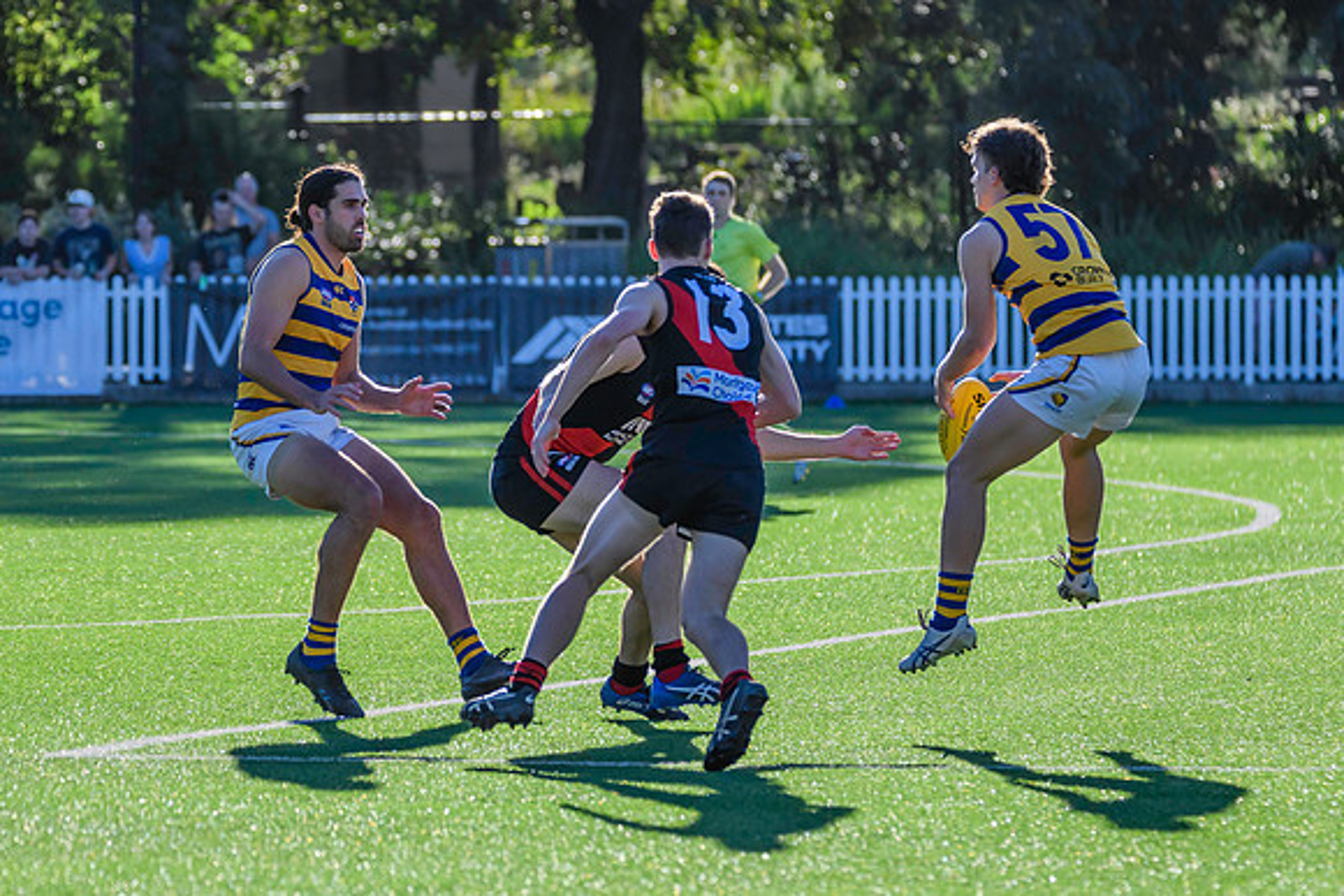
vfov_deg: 3.9
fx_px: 13139
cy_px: 494
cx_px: 623
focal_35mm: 352
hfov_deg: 5.9
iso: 800
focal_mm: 250
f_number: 7.1
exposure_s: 1/2000
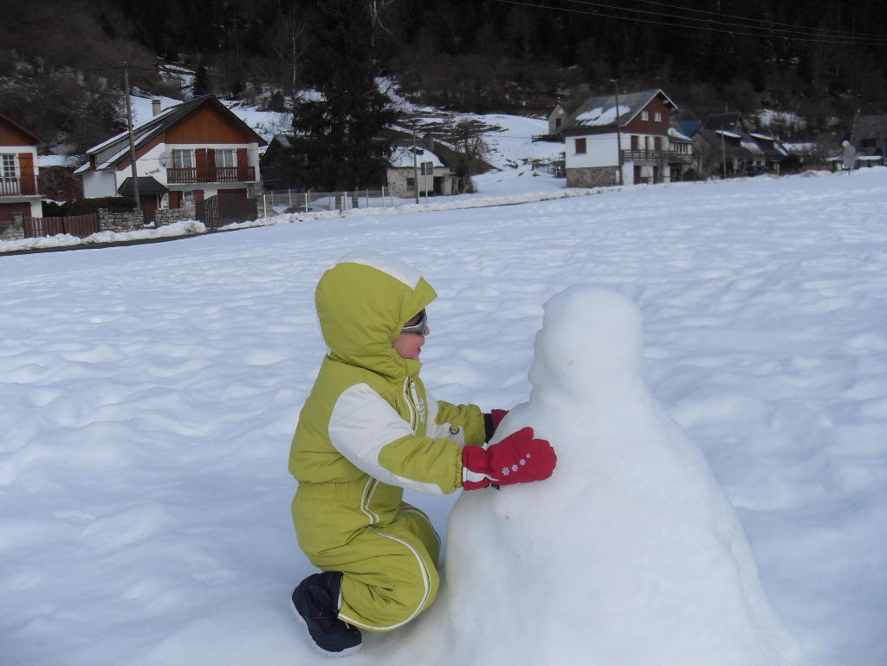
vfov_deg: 41.8
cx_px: 444
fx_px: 871
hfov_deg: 54.0
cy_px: 333
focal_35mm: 34
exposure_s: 1/350
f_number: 7
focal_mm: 6.3
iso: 80
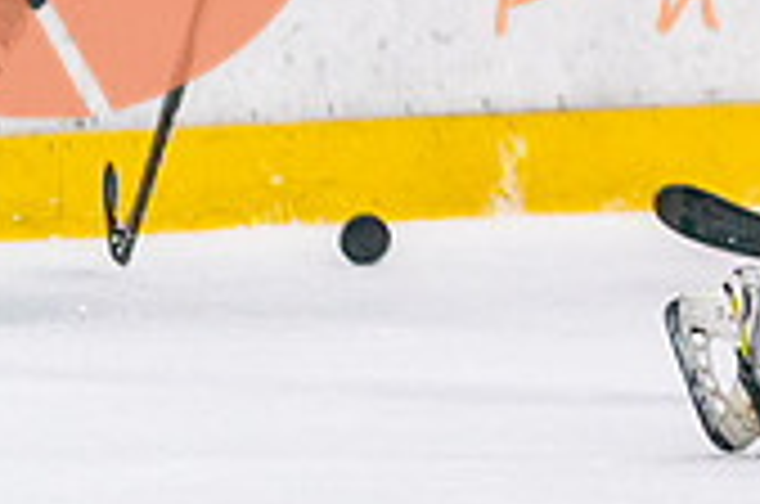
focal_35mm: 1012
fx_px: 21324
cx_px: 1608
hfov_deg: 2.0
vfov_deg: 1.4
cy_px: -381
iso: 3200
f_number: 2.8
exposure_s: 1/1250
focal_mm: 200
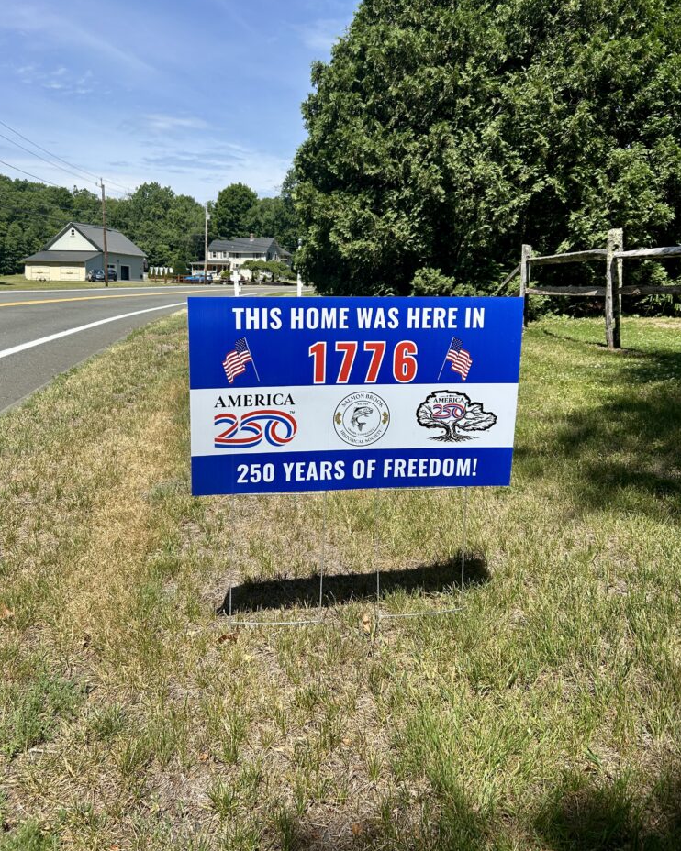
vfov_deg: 62.1
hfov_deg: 51.5
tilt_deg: -5.3
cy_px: 383
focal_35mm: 28
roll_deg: -2.1
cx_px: 338
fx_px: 706
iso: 50
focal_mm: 5.7
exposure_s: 1/3831
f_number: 1.5
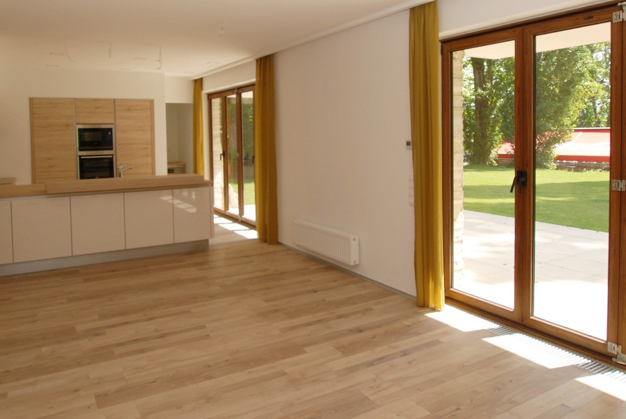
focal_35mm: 26
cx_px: 281
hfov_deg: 69.2
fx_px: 453
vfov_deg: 49.2
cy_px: 155
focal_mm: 10
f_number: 6.3
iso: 200
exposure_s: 1/160
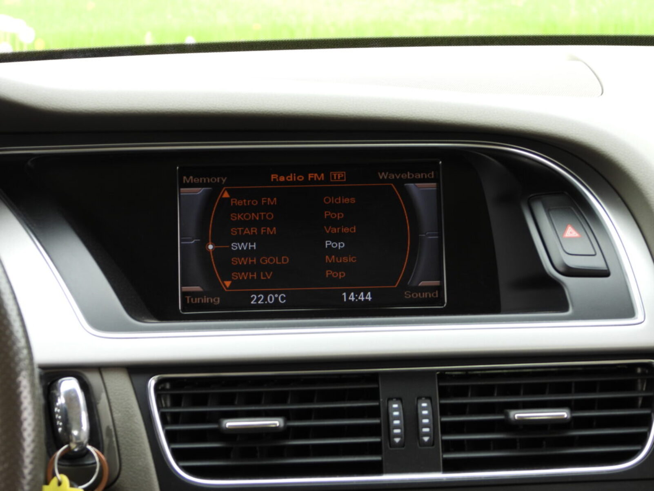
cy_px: 246
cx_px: 327
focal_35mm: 85
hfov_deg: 23.0
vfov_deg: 17.4
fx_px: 1606
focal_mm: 15.3
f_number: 3.5
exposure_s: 1/80
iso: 100
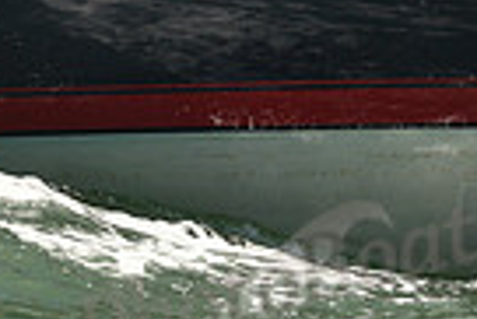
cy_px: -216
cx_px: -102
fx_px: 4510
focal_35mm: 340
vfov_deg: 4.0
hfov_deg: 6.0
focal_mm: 80
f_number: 10
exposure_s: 1/800
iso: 320
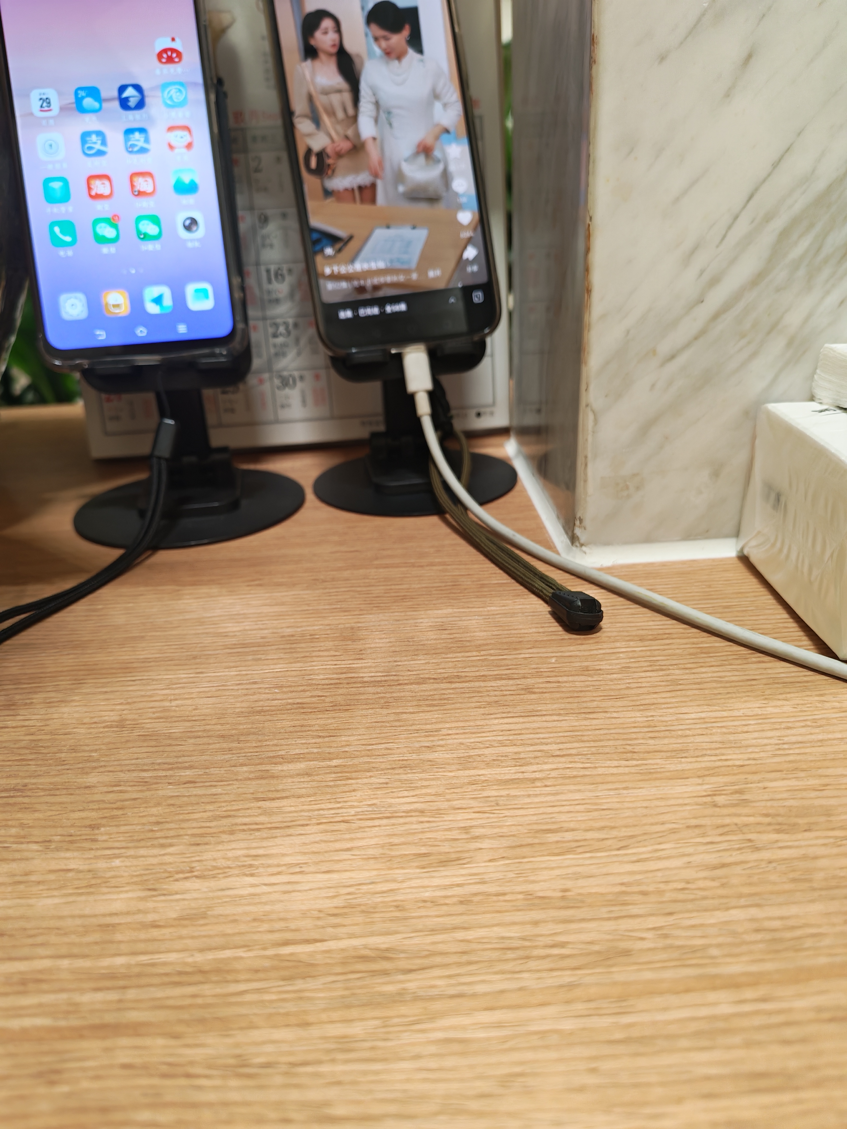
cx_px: 424
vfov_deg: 65.3
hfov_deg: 51.4
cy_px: 564
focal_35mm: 27
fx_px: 881
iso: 640
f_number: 1.9
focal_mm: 6.12
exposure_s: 1/100
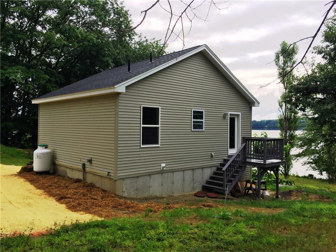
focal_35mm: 29
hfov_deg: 61.7
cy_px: 126
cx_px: 168
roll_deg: -2.9
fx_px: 281
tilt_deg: +0.6
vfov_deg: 48.2
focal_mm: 4.15
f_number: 2.2
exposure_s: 1/1068
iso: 32
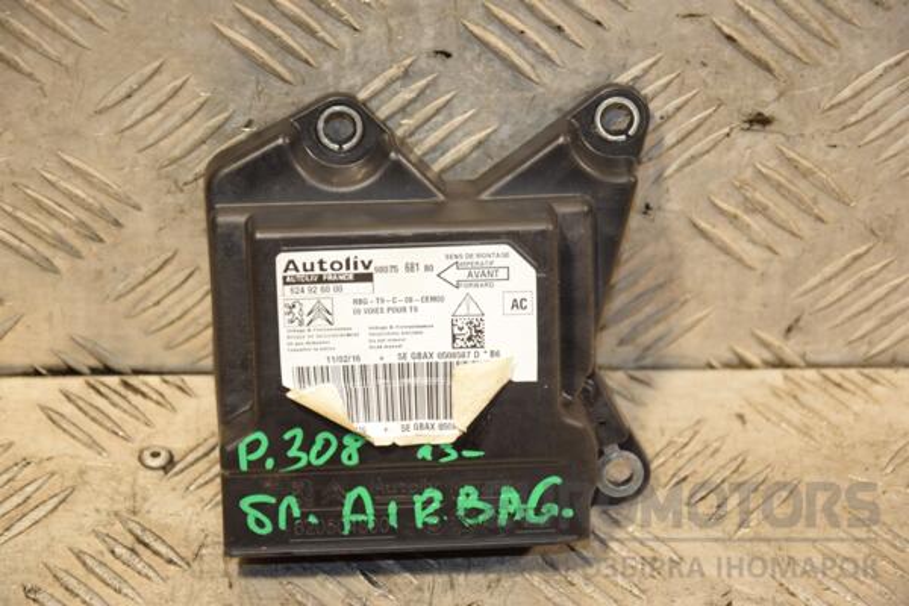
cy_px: 303
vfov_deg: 10.8
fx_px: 3219
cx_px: 454
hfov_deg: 16.1
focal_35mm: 128
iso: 800
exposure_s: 1/200
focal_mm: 85
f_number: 5.6
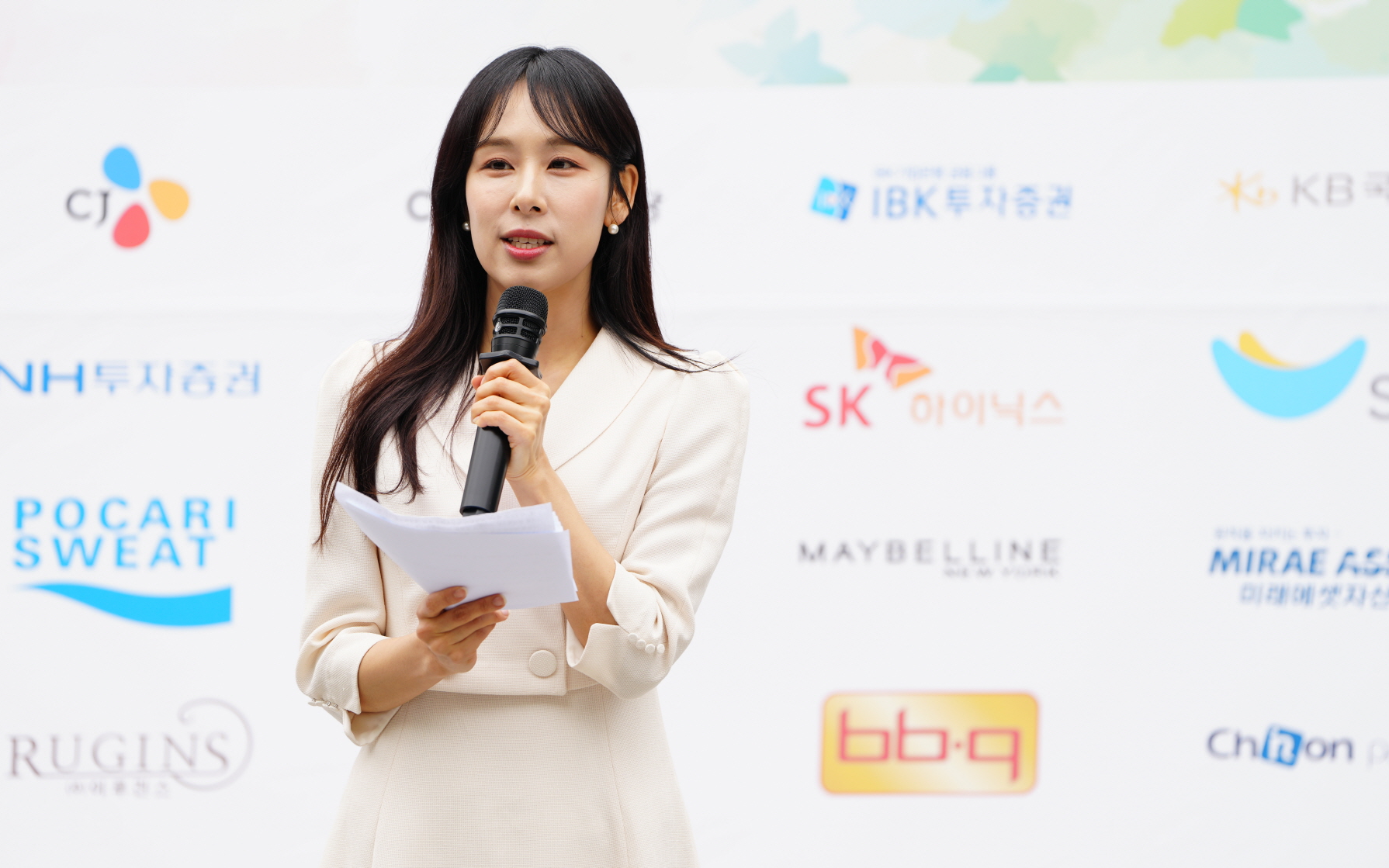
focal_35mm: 205
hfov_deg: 10.2
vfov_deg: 6.4
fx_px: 7761
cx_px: 693
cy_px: 410
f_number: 3.5
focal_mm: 200
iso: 200
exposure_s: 1/250
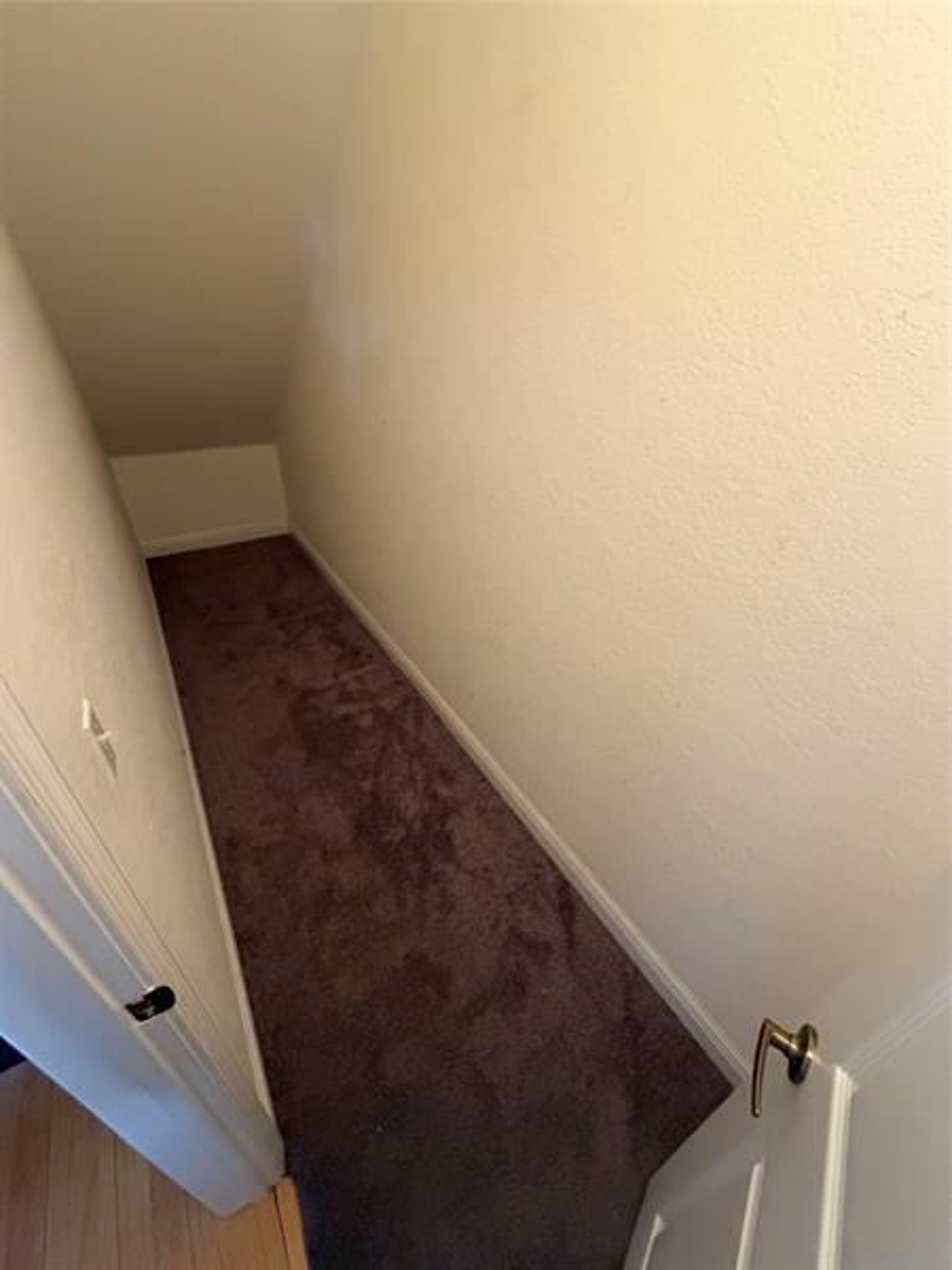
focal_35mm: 14
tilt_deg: -34.4
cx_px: 476
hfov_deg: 85.7
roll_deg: -2.0
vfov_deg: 102.1
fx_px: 513
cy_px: 635
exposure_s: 1/60
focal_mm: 2.22
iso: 800
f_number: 2.2
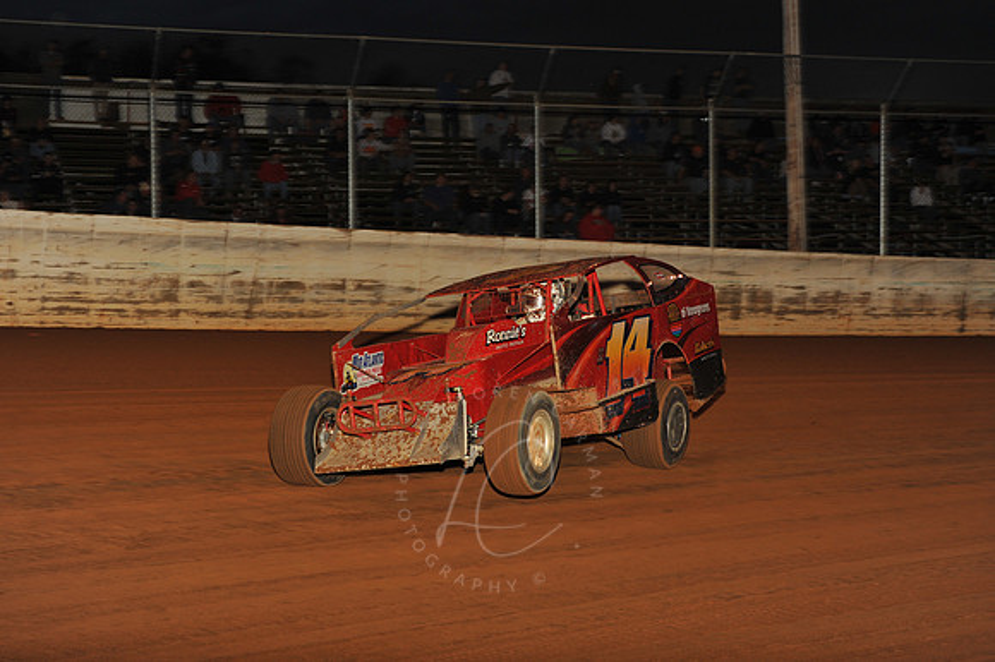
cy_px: 331
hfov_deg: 28.9
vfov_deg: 19.4
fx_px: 1934
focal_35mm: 70
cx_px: 498
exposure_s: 1/320
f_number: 7.1
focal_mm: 70
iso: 500
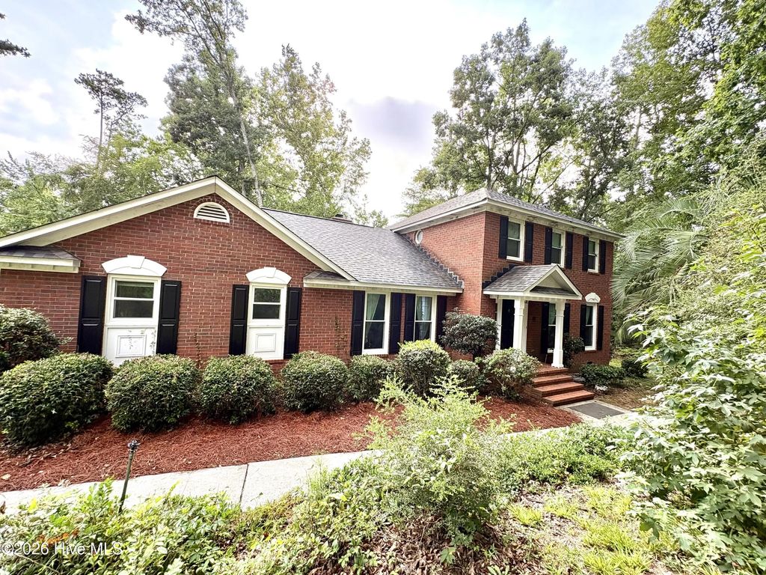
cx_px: 383
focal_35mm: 14
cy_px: 288
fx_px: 310
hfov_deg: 102.1
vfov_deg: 85.7
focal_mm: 2.22
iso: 64
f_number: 2.2
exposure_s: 1/247
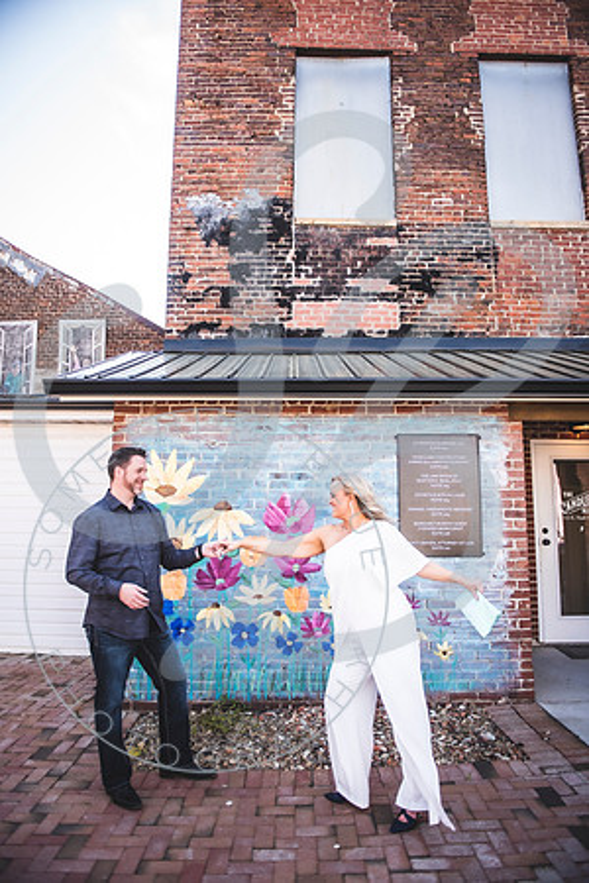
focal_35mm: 24
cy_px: 442
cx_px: 294
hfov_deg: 53.1
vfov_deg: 73.7
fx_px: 589
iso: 100
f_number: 2.8
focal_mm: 24
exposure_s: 1/400
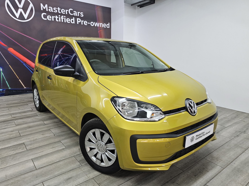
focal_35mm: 24
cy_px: 92
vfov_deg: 56.8
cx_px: 122
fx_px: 173
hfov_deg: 71.6
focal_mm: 6.3
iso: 400
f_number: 1.7
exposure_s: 1/100
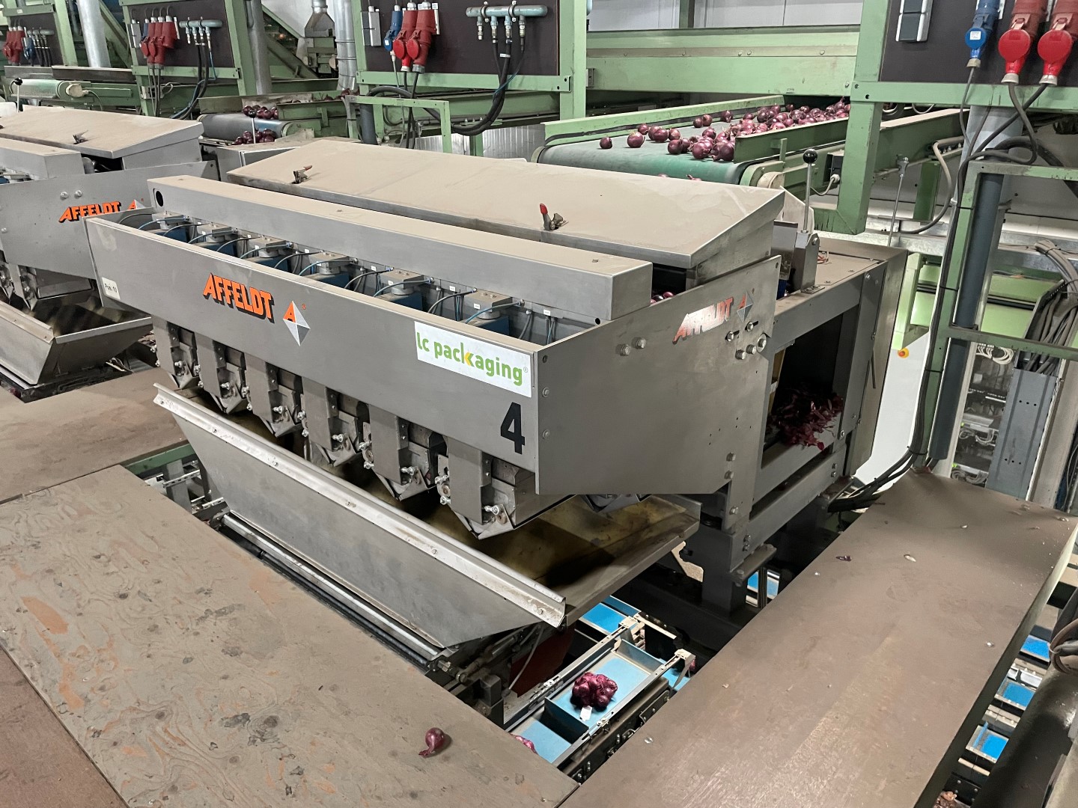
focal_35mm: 26
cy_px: 404
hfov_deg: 67.3
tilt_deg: -23.8
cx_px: 539
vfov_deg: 53.1
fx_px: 810
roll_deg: +1.5
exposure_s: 1/50
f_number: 1.6
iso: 400
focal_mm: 4.2
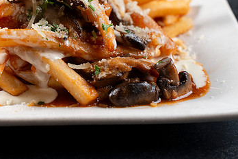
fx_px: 555
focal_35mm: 84
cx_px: 49
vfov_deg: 16.2
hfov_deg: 23.8
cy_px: 33
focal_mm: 50
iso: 250
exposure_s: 1/250
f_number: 4
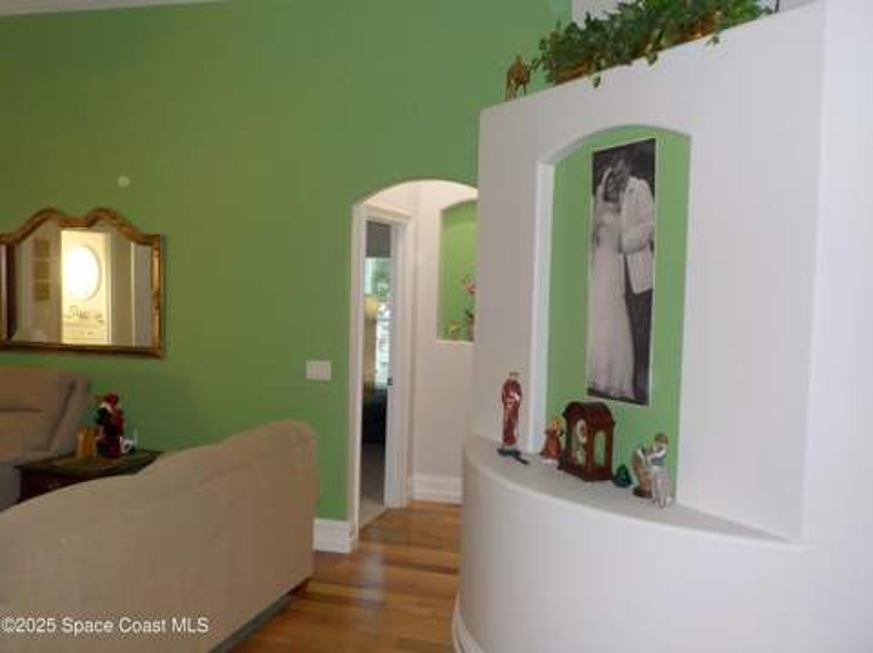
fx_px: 756
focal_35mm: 30
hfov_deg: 60.0
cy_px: 326
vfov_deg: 46.7
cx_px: 436
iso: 200
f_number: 3.3
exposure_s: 1/30
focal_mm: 4.1
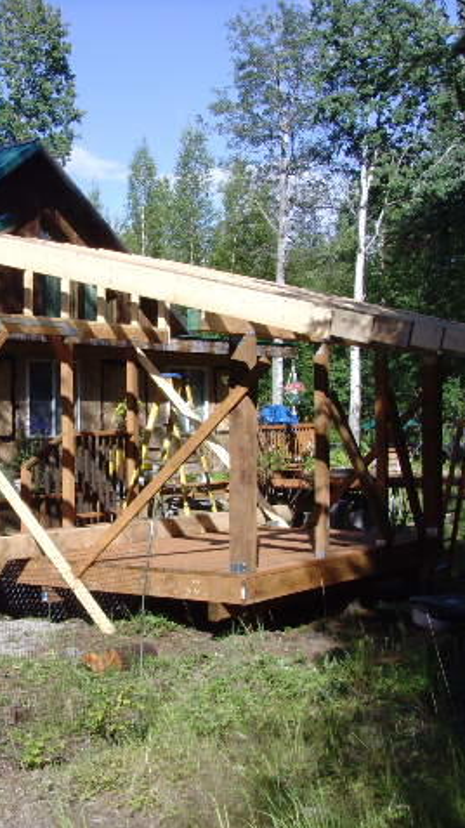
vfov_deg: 36.6
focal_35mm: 57
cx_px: 21
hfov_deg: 20.5
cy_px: 415
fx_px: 1251
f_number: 6.3
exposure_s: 1/180
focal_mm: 6.6
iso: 80
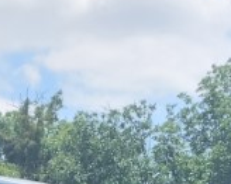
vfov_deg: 9.1
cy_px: 496
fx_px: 998
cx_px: -83
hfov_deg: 12.7
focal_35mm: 146
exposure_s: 1/488
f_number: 1.8
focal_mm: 5.23
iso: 25
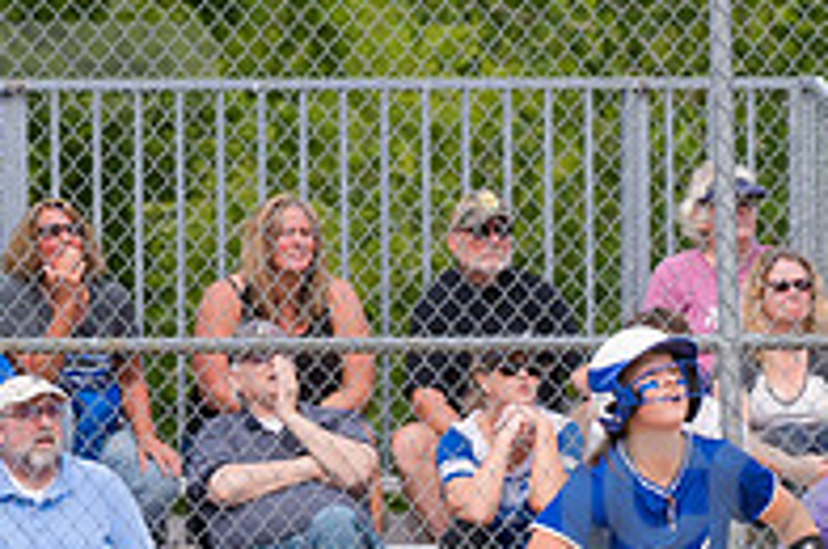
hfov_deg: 2.3
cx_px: 689
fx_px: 20390
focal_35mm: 888
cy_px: 549
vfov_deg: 1.5
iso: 320
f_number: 5.6
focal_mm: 200
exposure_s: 1/1600
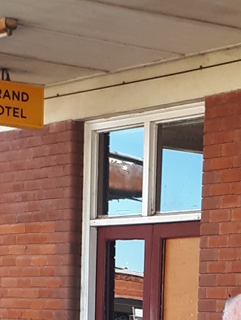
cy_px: 387
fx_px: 798
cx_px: 228
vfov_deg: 21.1
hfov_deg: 16.9
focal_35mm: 86
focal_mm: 3.6
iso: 40
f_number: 1.9
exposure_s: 1/114
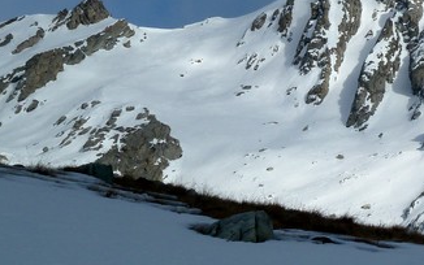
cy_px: 52
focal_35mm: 203
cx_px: 473
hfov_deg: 10.2
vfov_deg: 6.5
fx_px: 2347
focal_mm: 12.8
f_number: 5.6
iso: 80
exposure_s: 1/640
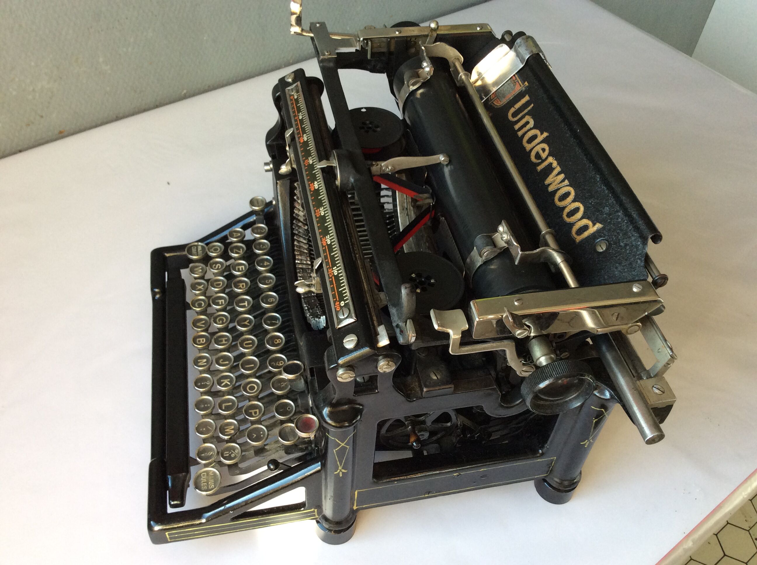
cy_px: 282
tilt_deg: -49.1
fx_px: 699
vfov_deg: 44.1
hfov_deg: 56.9
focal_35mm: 32
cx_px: 378
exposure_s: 1/100
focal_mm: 3.3
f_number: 2.4
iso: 64
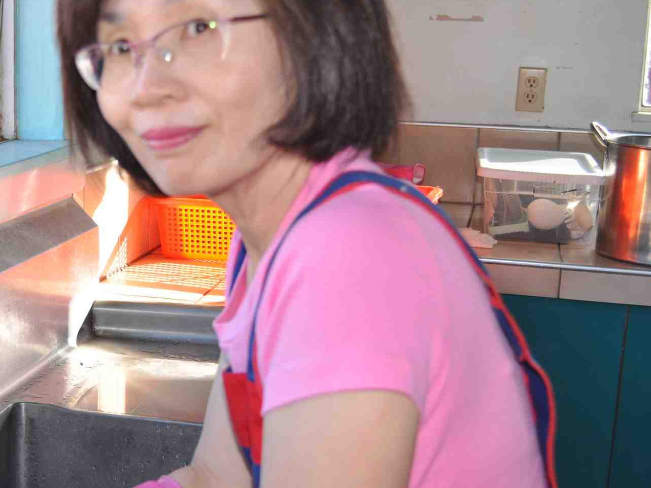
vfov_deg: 21.0
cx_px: 162
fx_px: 1313
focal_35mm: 70
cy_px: 302
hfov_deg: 27.5
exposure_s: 1/125
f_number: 4.5
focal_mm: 29
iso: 400
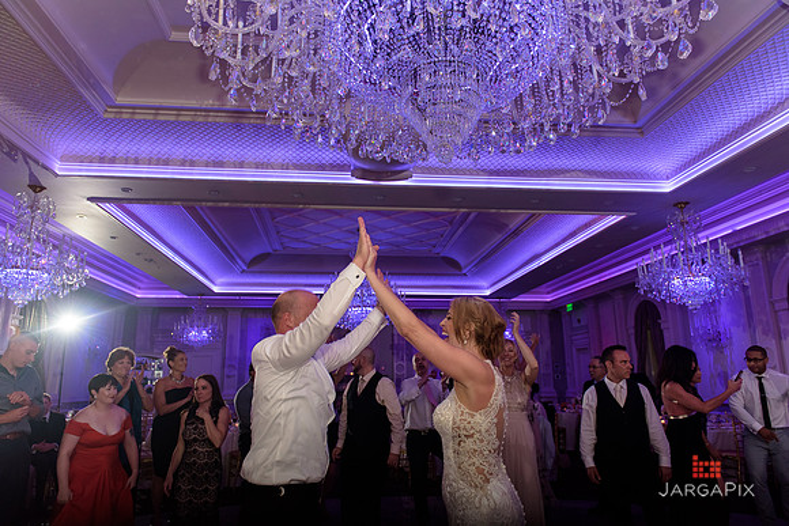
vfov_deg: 53.2
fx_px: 526
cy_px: 263
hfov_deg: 73.7
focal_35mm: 24
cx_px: 394
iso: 1600
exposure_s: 1/125
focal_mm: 24
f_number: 3.2
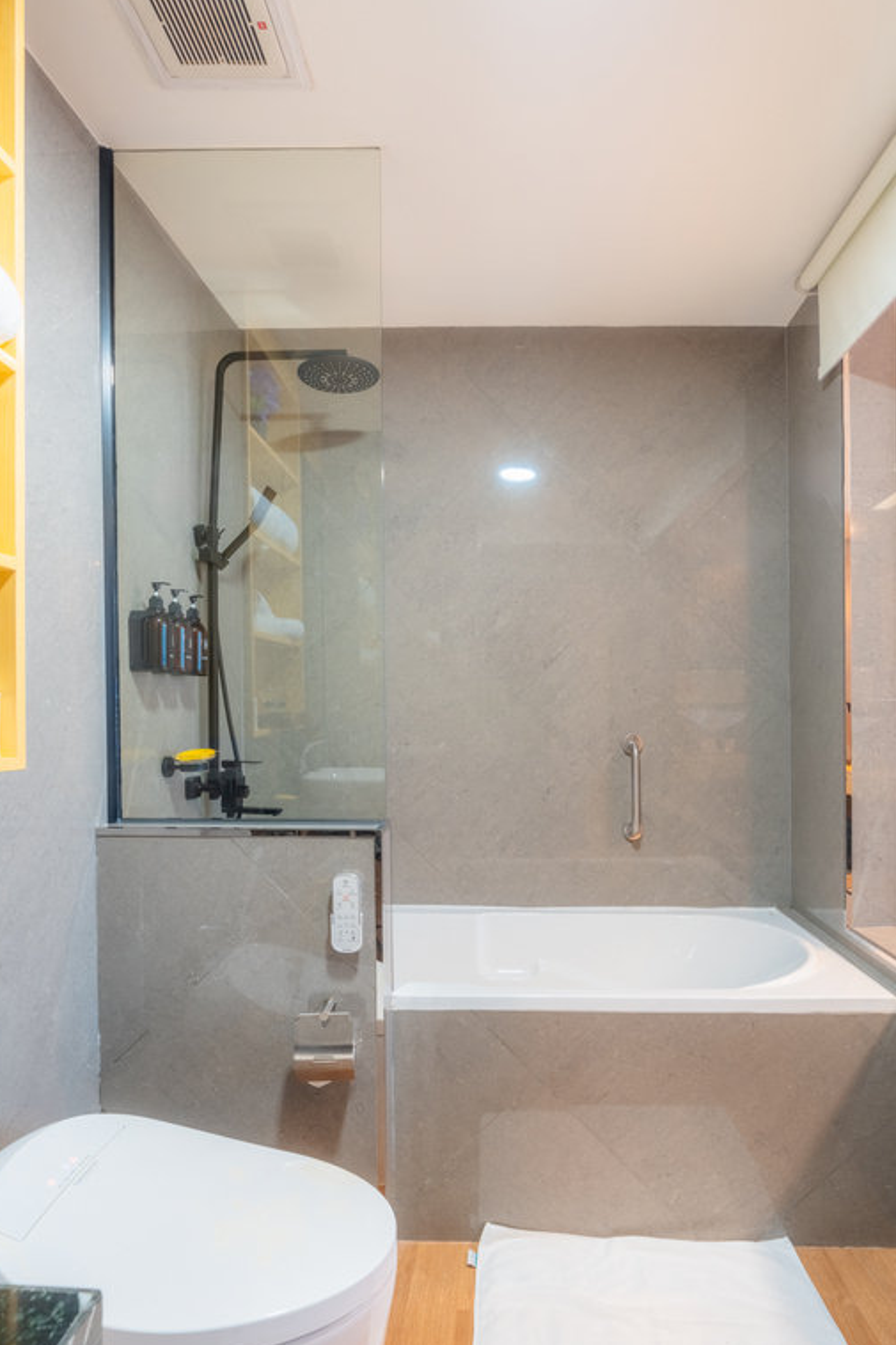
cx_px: 491
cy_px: 720
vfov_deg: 86.8
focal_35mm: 19
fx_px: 710
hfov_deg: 64.4
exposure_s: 1/90
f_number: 8
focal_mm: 16
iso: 400
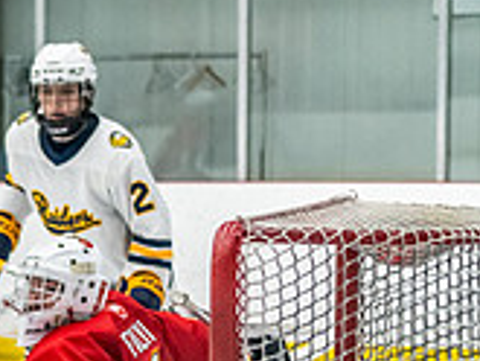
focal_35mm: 283
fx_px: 3927
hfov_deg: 6.8
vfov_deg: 5.2
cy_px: 501
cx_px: -507
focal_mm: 70
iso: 3200
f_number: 2.8
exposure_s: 1/800
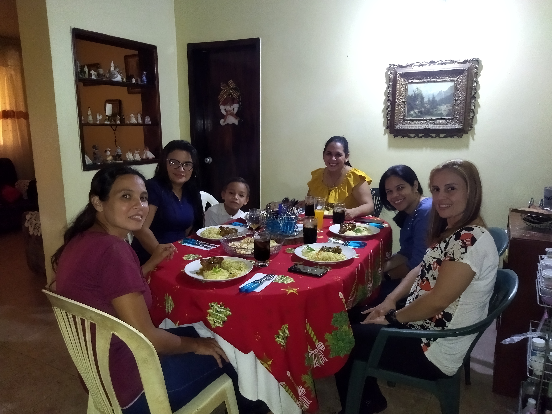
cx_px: 276
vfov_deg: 51.4
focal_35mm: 27
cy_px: 207
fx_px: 431
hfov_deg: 65.3
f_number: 1.79
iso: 2144
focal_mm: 4.71
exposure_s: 1/14
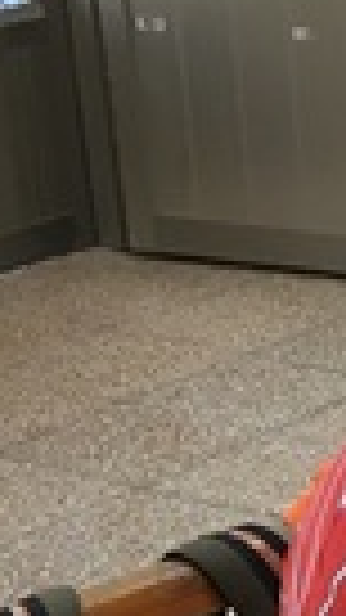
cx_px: 849
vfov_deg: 12.7
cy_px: 897
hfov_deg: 7.0
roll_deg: -1.2
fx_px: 2644
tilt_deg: -28.4
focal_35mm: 162
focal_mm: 4.15
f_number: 2.2
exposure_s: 1/30
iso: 64
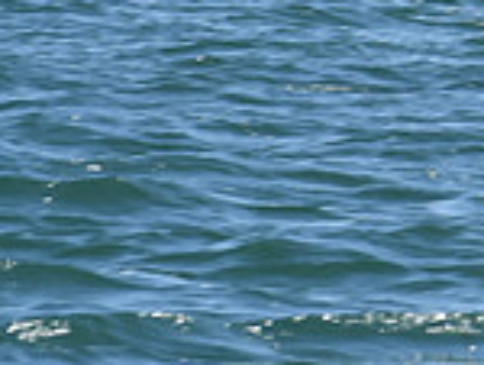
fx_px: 8151
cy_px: -95
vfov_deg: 2.6
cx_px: 926
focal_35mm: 582
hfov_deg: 3.4
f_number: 9
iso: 100
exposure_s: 1/320
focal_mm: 105
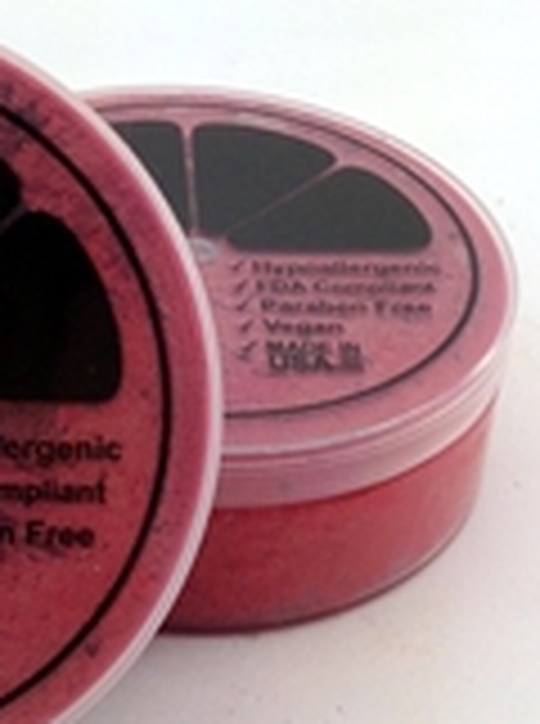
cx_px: 130
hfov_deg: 13.0
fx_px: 2360
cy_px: 405
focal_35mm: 113
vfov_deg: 17.4
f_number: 2.4
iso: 50
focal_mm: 4.12
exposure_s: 1/160
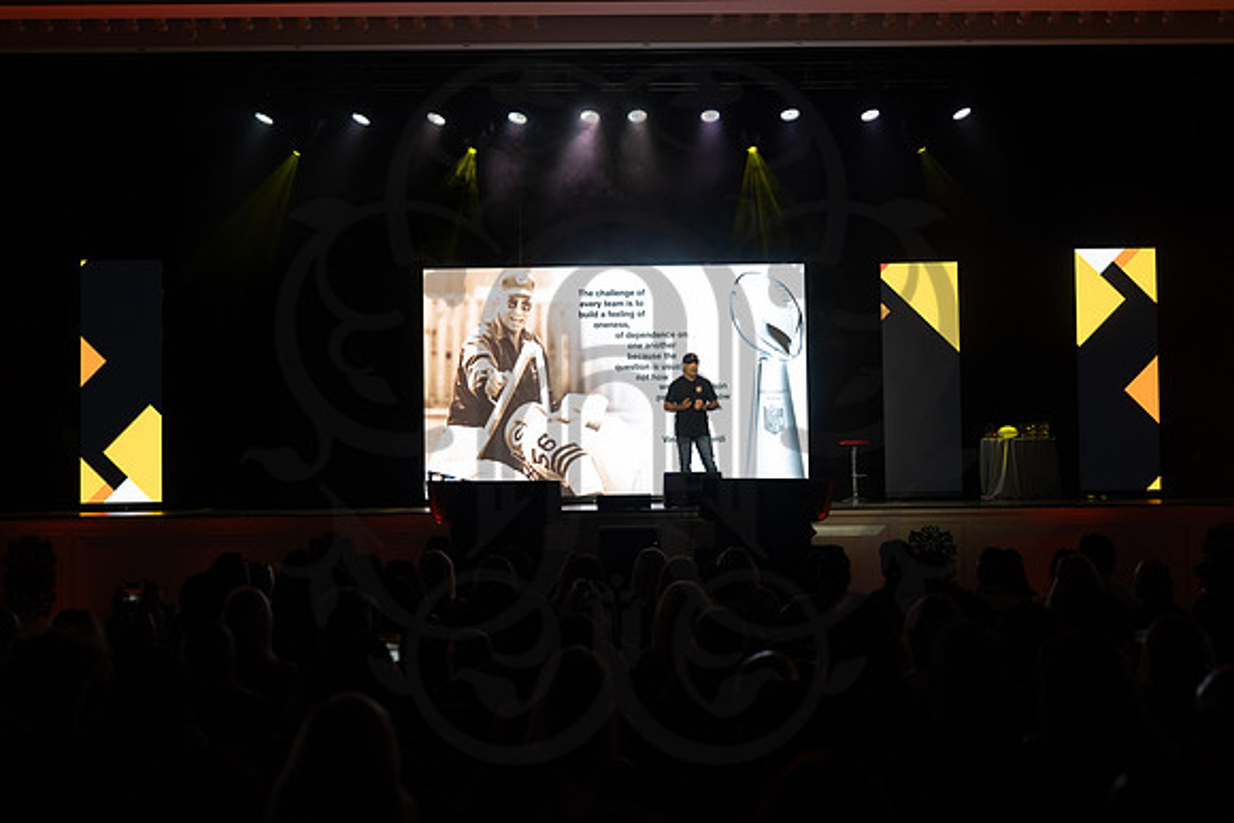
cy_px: 412
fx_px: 1714
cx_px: 617
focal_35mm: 50
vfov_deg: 27.0
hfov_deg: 39.6
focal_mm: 50
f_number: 2.8
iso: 1000
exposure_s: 1/320
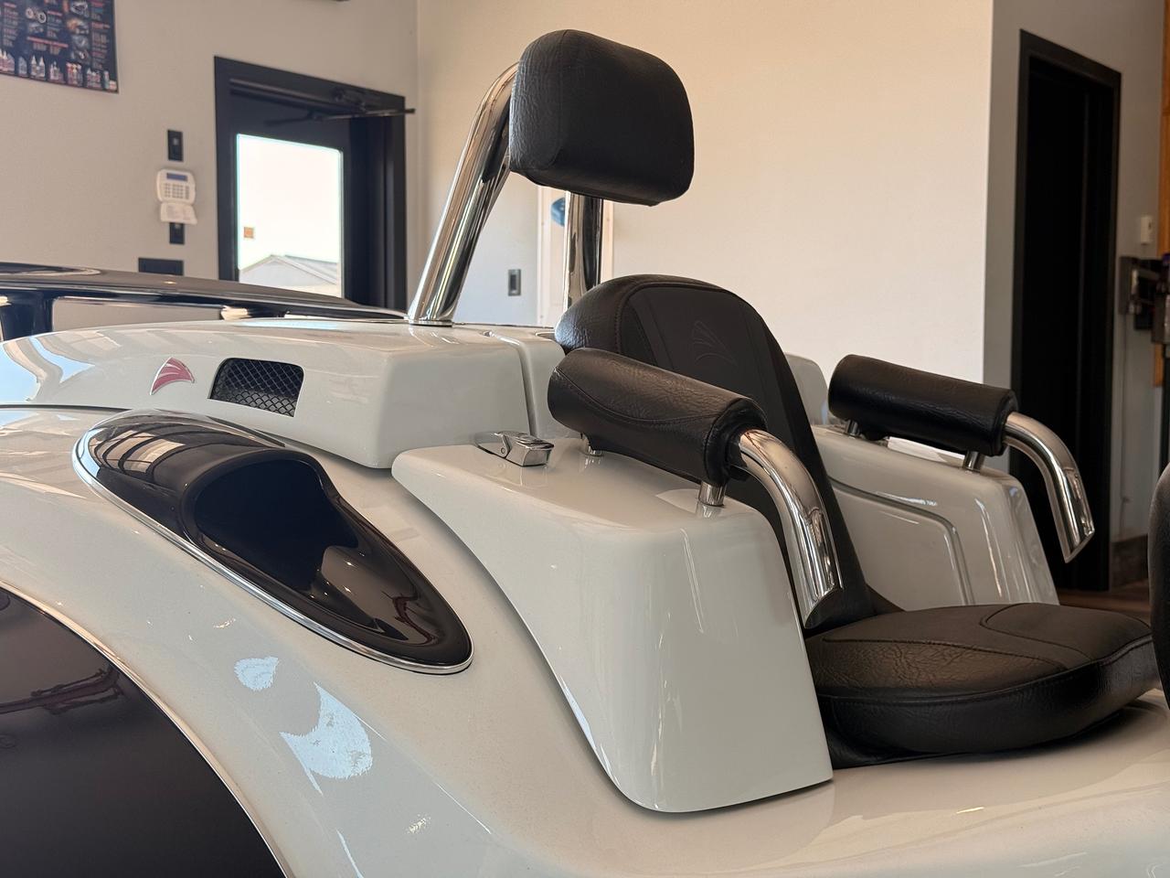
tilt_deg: -1.8
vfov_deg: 30.3
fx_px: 1622
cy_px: 439
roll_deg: -0.9
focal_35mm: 48
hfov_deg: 39.7
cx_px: 585
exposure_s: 1/215
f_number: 1.78
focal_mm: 6.76
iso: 50
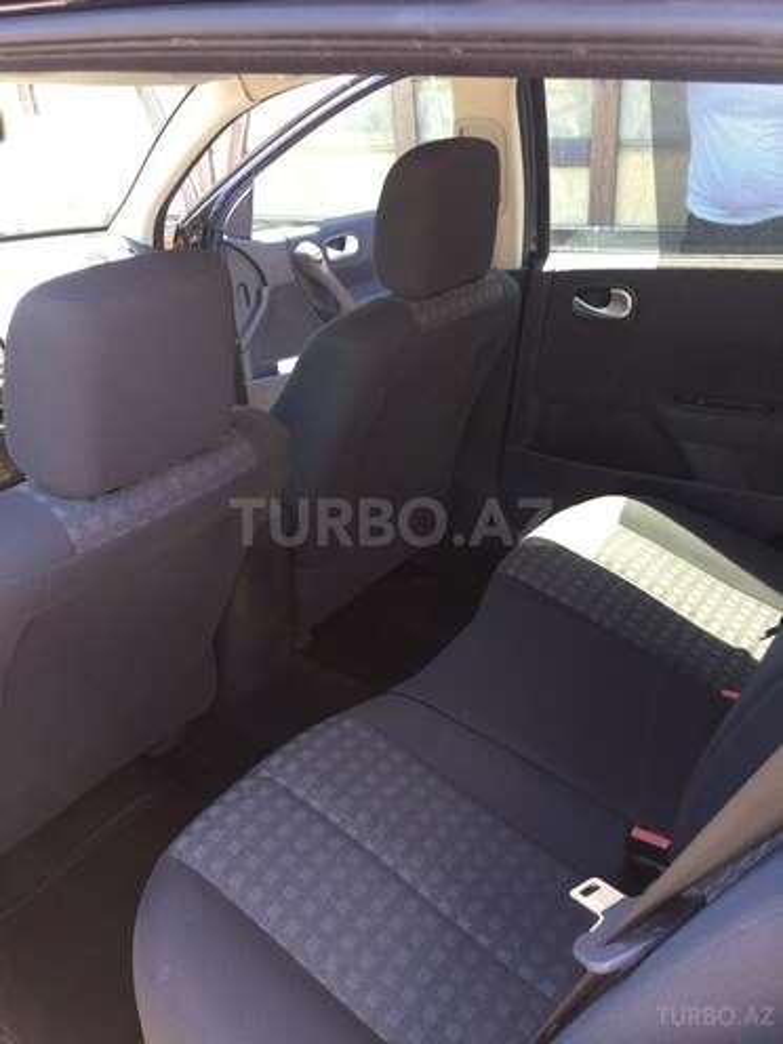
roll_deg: +6.5
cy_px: 522
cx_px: 392
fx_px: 875
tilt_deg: -30.3
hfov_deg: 48.2
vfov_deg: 61.7
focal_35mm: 29
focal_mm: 4.15
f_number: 2.2
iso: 40
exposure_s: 1/50
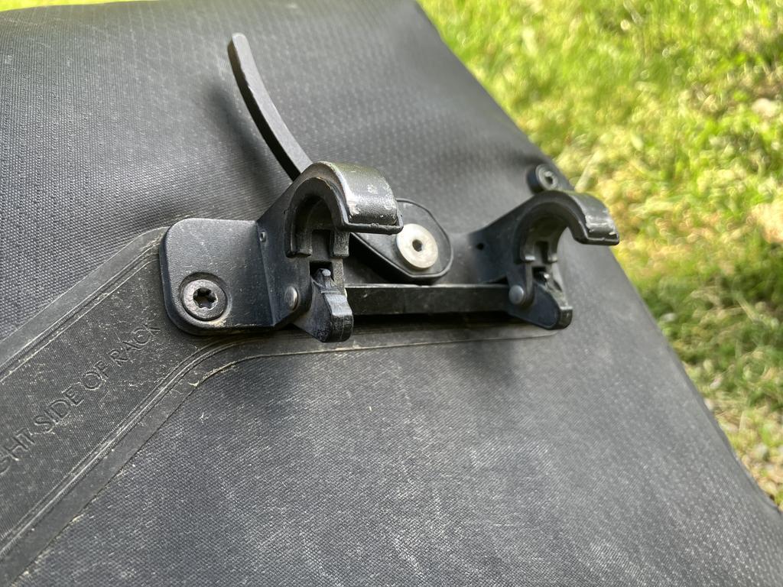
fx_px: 633
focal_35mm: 28
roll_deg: +0.5
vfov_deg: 49.7
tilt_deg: -33.2
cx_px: 392
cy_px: 294
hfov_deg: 63.4
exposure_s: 1/121
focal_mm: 3.99
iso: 40
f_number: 1.8
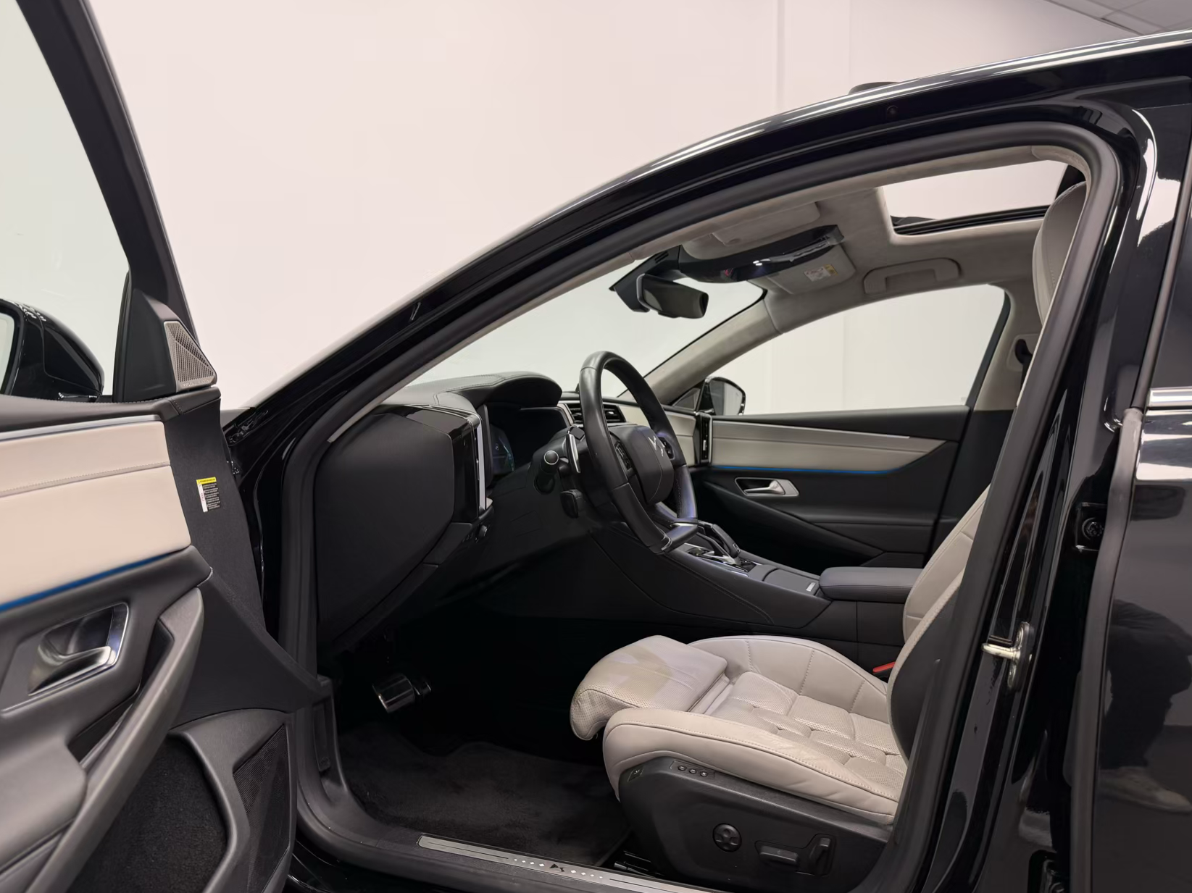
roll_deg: -0.1
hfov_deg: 69.4
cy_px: 434
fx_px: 861
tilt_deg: -2.6
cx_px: 580
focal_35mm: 25
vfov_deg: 54.9
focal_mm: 6.76
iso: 100
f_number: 1.78
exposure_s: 1/100
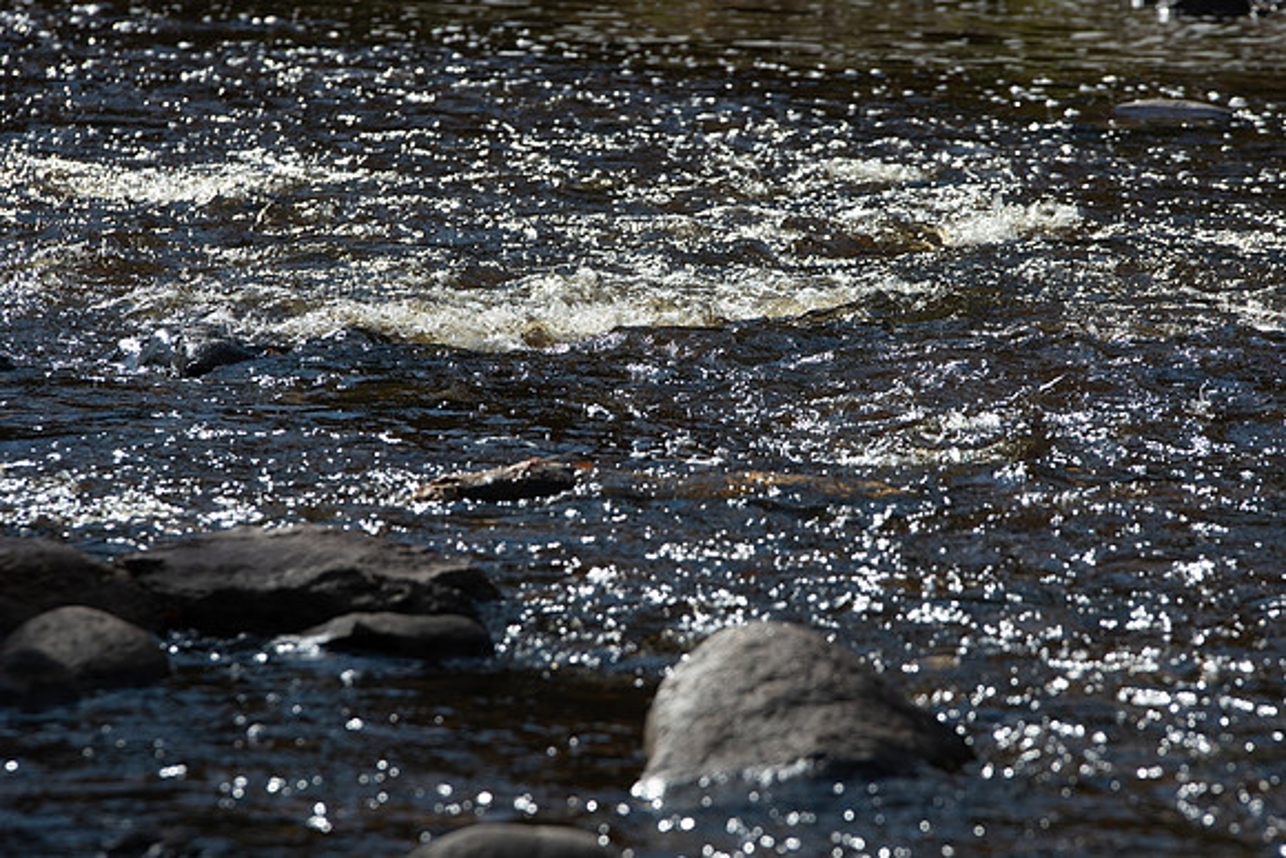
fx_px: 10719
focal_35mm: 300
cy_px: 429
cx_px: 643
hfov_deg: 6.9
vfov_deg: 4.6
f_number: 5.6
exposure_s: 1/1250
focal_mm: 200
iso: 180
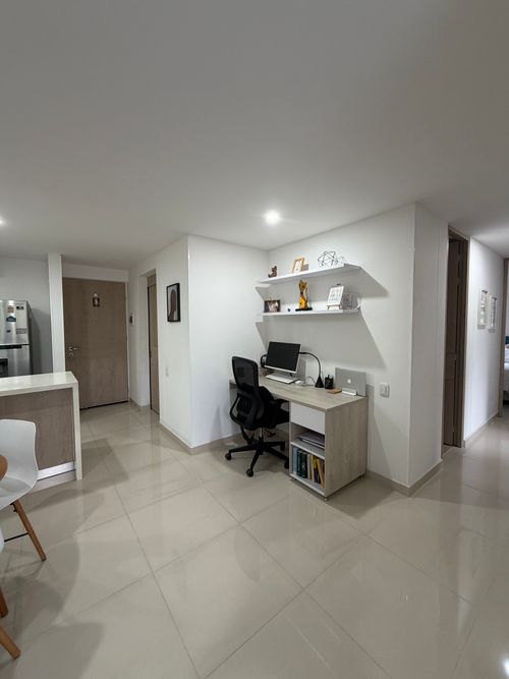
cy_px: 340
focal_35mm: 14
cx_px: 254
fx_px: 275
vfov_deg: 102.1
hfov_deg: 85.7
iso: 160
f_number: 2.2
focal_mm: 2.22
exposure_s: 1/60
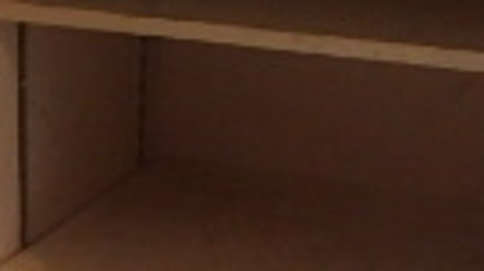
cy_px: 442
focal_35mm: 108
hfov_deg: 19.7
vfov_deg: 10.6
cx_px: 117
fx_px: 1384
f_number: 3.5
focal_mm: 3.7
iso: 400
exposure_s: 1/30
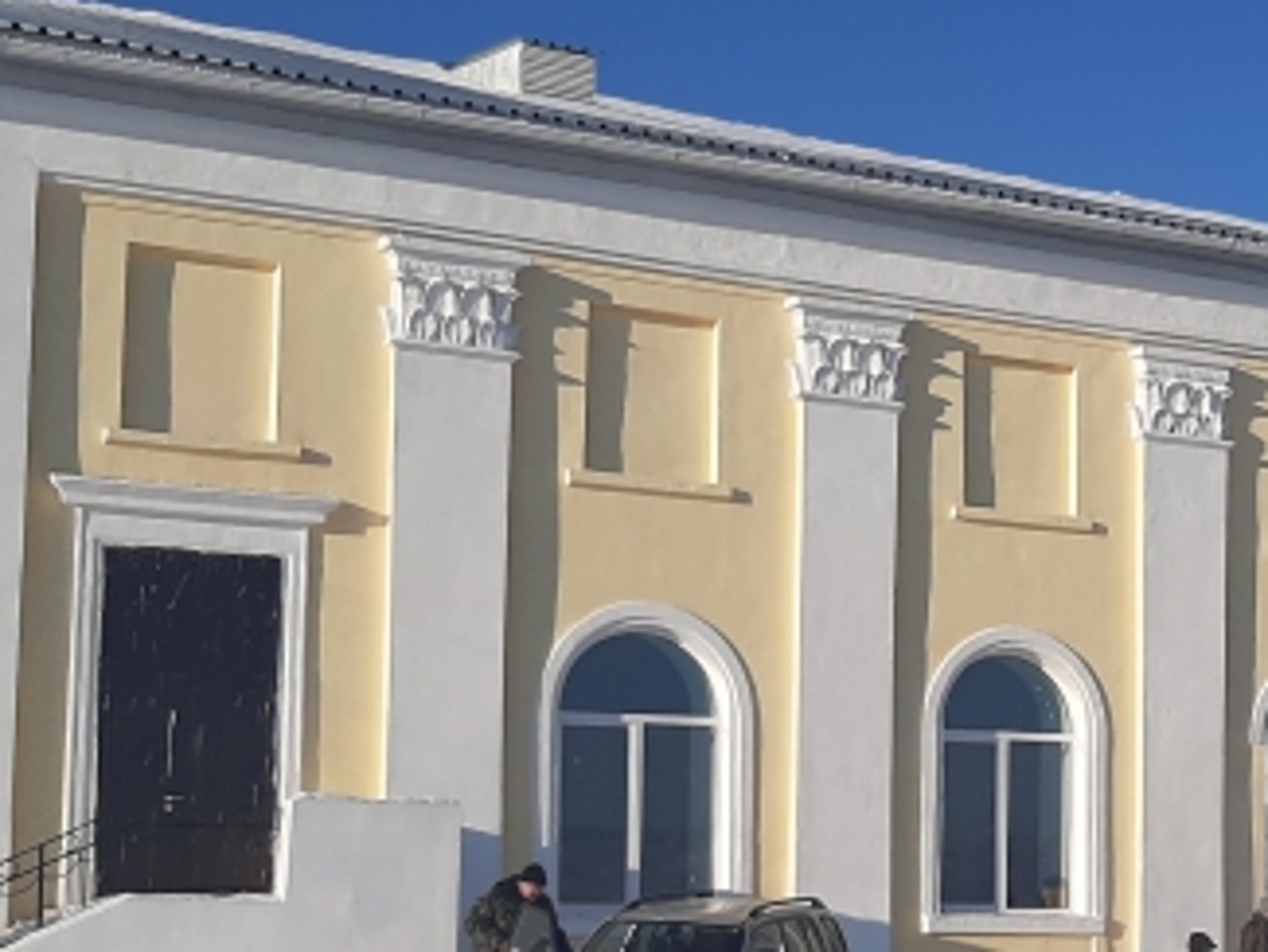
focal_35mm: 68
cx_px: 1096
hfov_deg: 27.7
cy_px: 735
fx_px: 2492
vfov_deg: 21.4
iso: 40
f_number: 1.7
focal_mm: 3.93
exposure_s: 1/4608
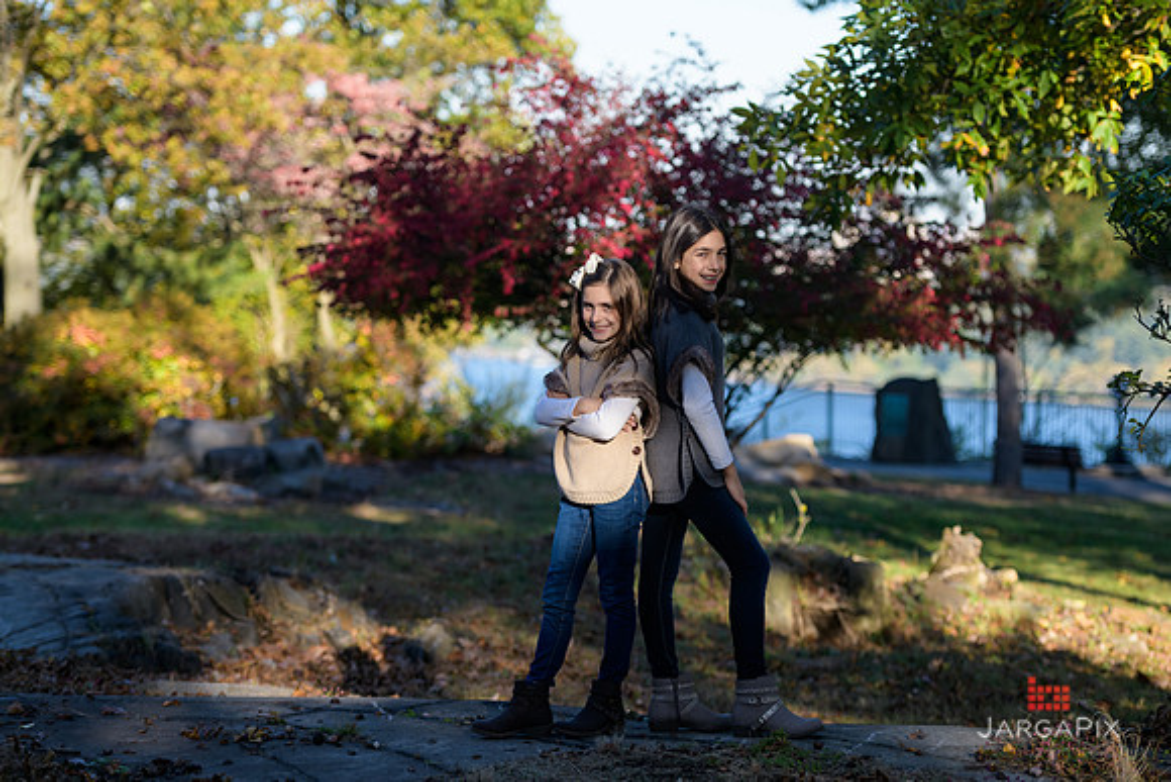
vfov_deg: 13.4
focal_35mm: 102
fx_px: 3329
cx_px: 600
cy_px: 390
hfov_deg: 20.0
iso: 200
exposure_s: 1/1000
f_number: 3.2
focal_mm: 95
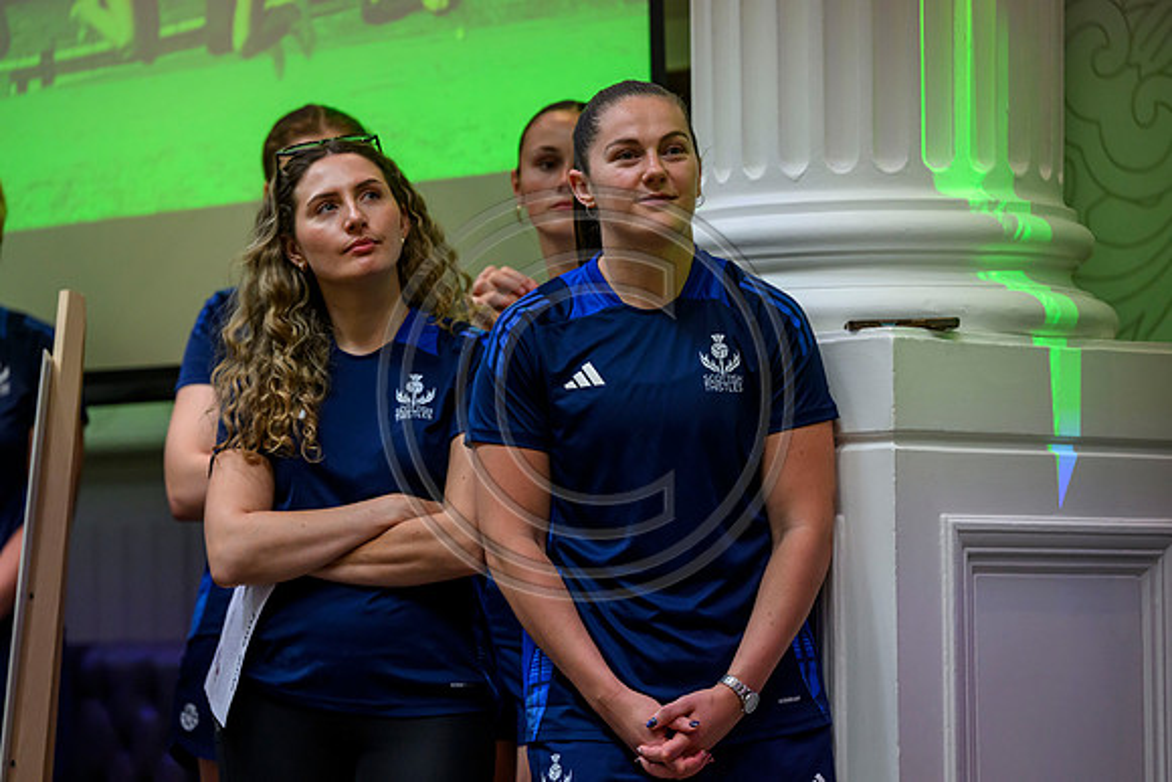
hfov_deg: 12.8
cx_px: 586
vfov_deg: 8.6
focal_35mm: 160
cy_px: 391
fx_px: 5210
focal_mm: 160
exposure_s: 1/500
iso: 4000
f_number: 3.5
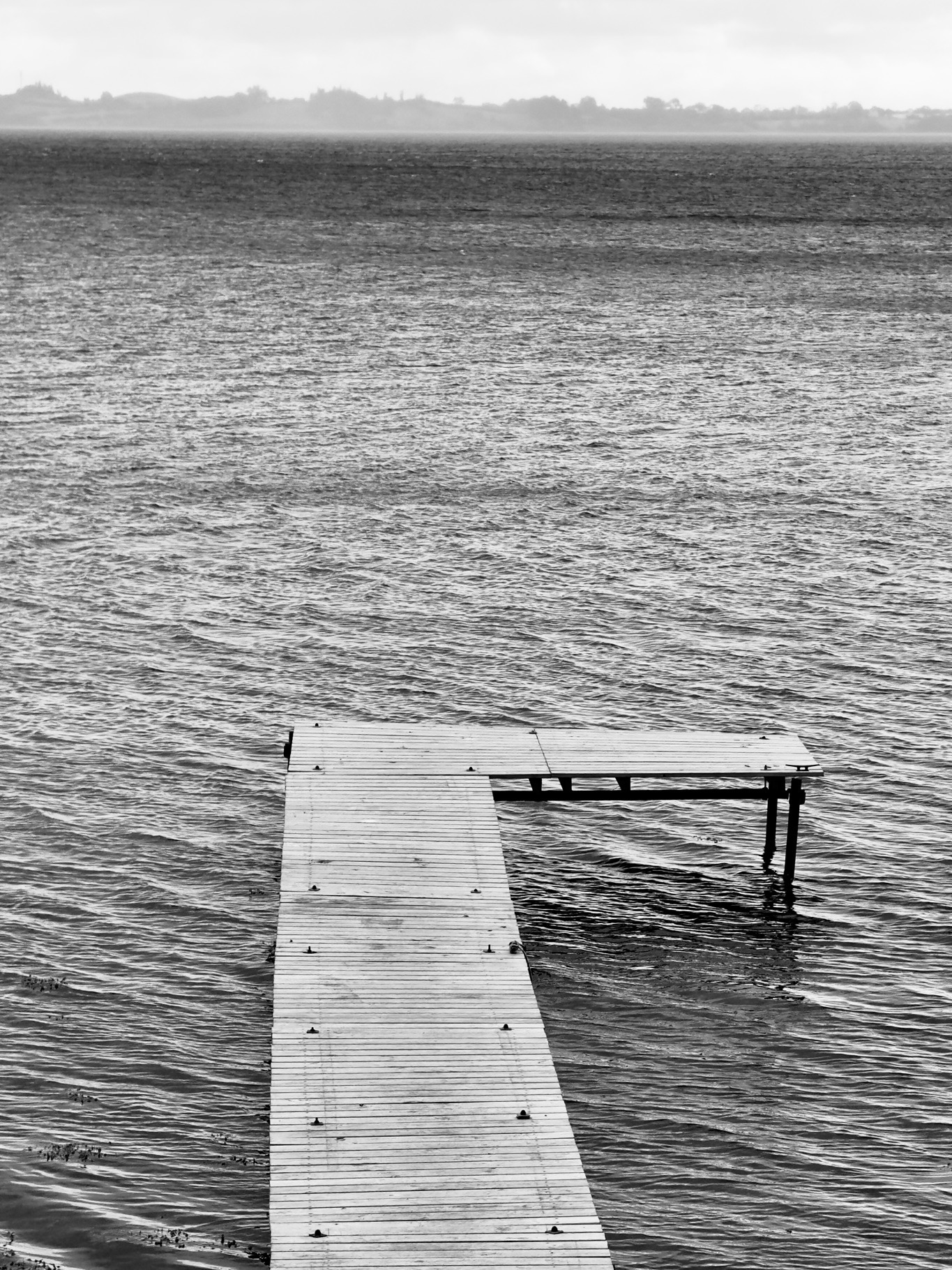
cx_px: 476
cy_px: 635
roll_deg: -0.4
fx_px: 4400
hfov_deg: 12.3
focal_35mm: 120
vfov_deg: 16.4
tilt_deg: -6.5
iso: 50
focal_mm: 15.66
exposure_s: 1/793
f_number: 2.8
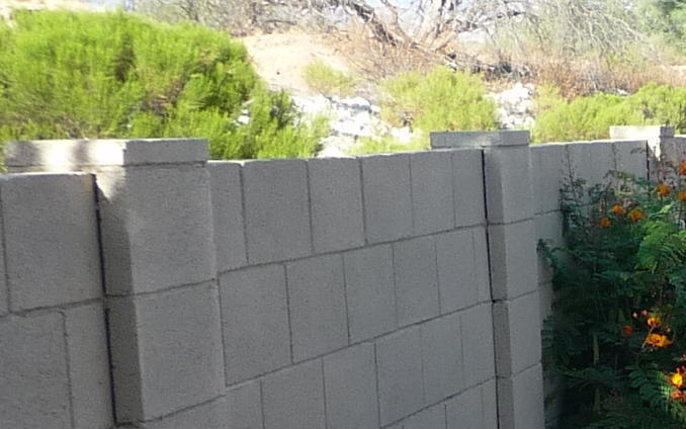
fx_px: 2319
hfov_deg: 14.8
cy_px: 501
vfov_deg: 10.4
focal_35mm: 124
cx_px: 1222
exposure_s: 1/320
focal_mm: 4.7
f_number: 3.3
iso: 100
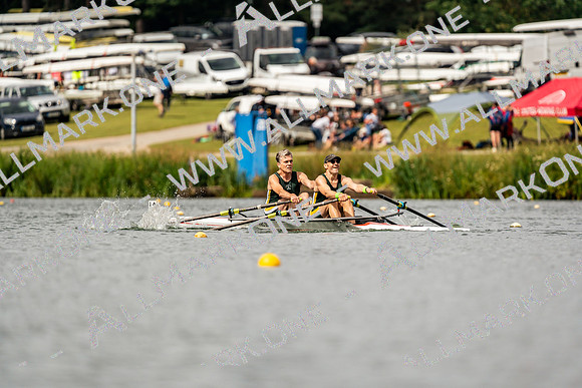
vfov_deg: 2.3
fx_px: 9702
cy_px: 194
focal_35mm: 600
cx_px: 291
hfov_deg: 3.4
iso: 200
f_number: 6.3
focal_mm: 600
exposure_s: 1/2000
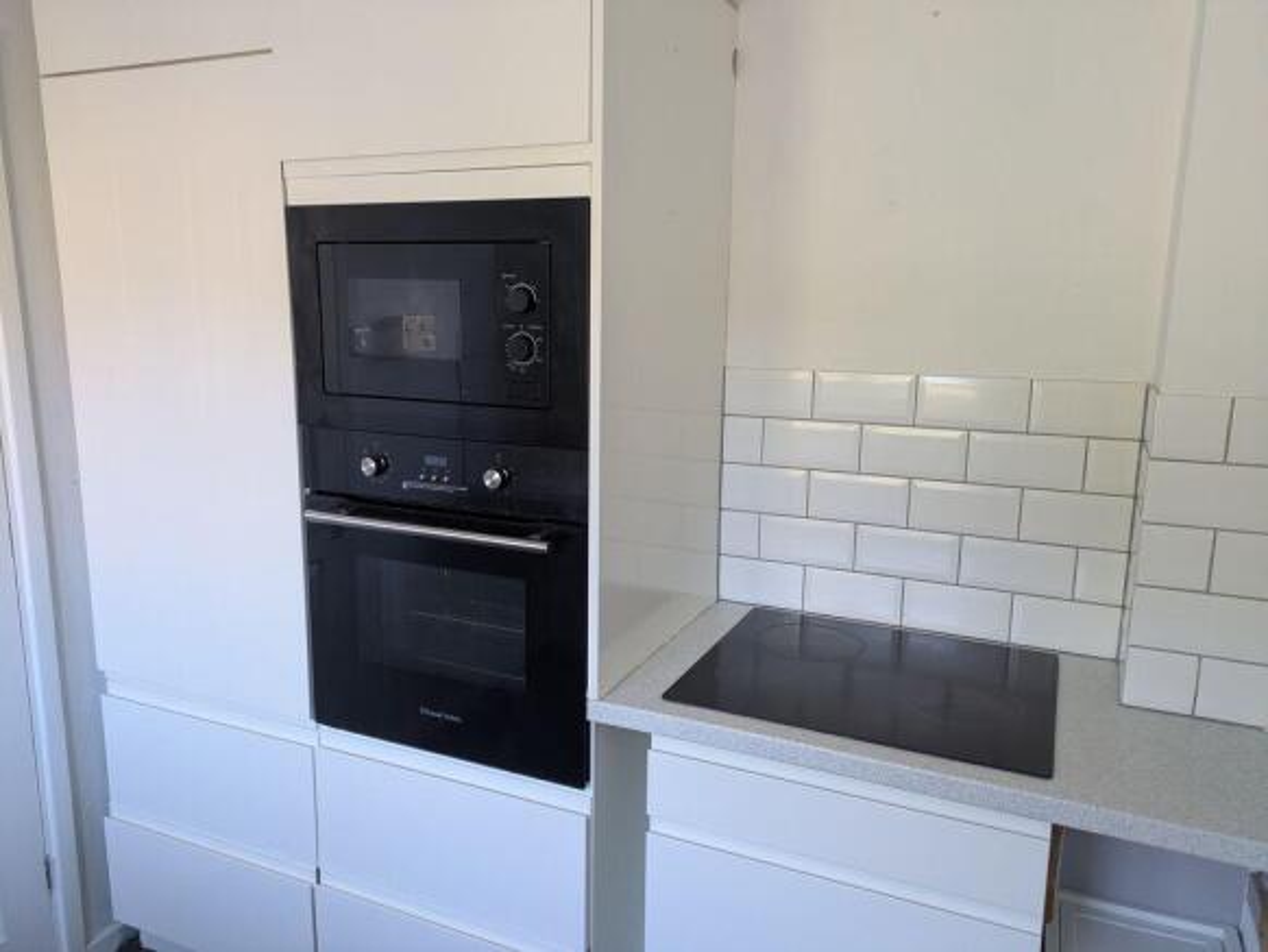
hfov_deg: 69.4
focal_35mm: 25
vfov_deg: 54.9
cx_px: 634
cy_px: 476
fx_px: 916
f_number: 1.89
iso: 264
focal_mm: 5.43
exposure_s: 1/100
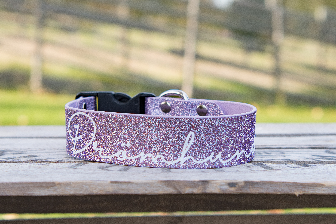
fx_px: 747
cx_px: 168
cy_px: 112
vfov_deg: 17.1
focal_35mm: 80
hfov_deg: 25.4
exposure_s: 1/400
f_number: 4
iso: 125
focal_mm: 40
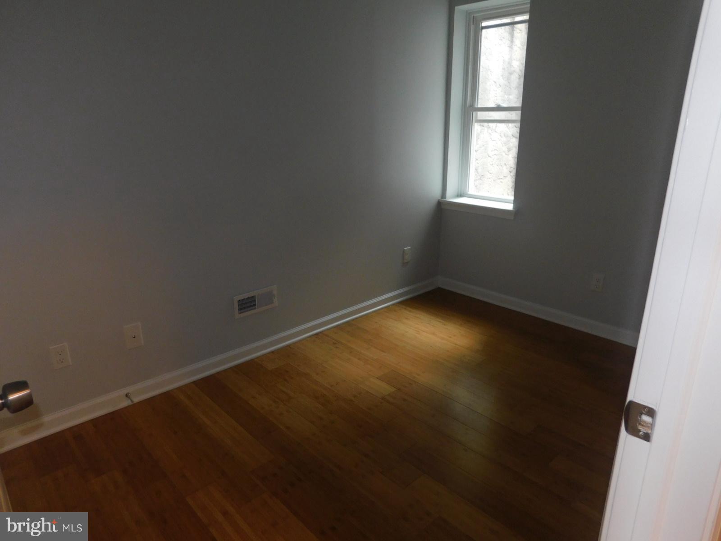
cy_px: 270
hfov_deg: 73.9
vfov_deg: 58.9
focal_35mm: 23
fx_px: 479
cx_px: 360
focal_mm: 4
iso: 200
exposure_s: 1/30
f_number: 3
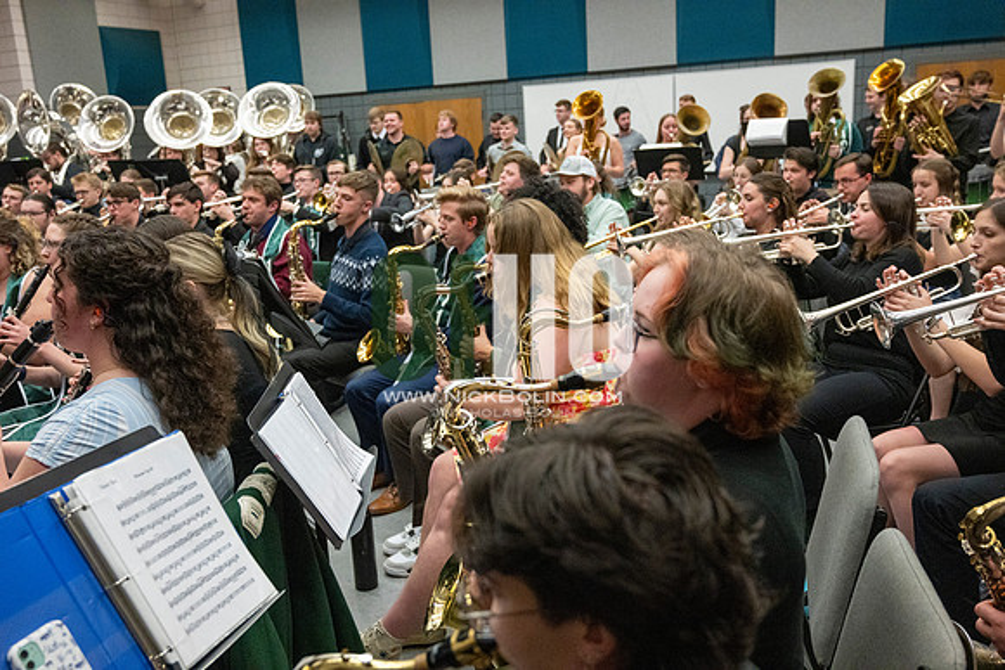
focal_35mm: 32
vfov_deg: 41.1
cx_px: 502
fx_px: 894
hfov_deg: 58.7
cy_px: 335
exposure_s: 1/500
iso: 10000
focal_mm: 32
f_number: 4
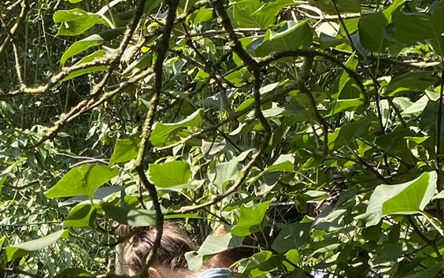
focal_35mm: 100
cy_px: 521
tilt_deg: -16.7
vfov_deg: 11.9
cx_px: 57
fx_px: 1211
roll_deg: -1.4
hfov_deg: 20.4
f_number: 1.8
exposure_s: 1/662
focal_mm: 4.25
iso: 32
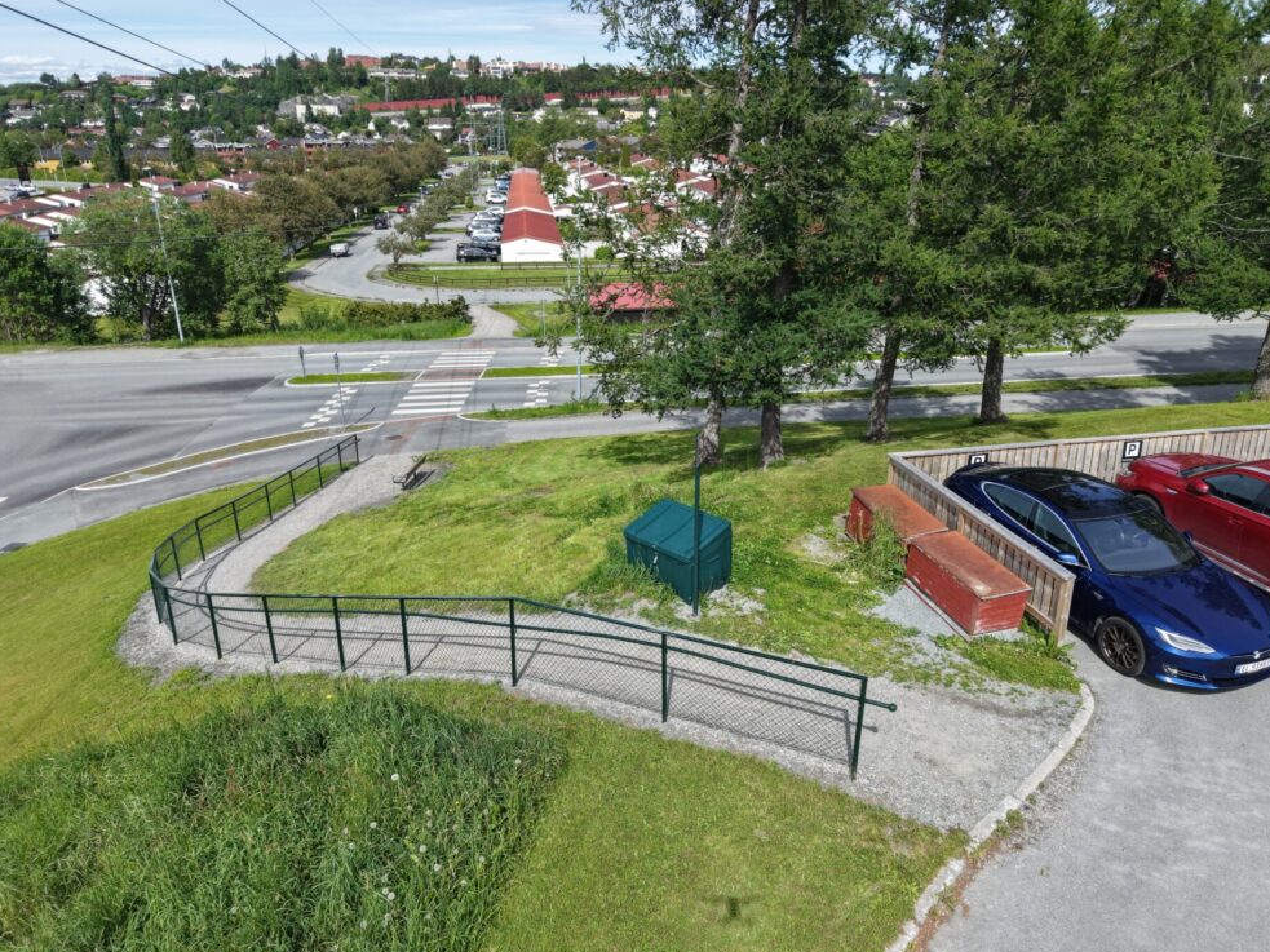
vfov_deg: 54.9
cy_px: 464
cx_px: 638
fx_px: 917
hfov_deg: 69.4
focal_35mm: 25
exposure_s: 1/3000
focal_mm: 8.67
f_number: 1.8
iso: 130
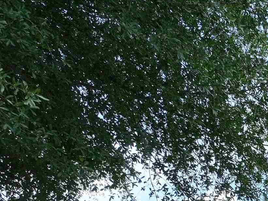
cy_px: 368
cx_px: 487
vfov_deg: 14.4
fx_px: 697
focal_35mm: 90
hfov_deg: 17.5
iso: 240
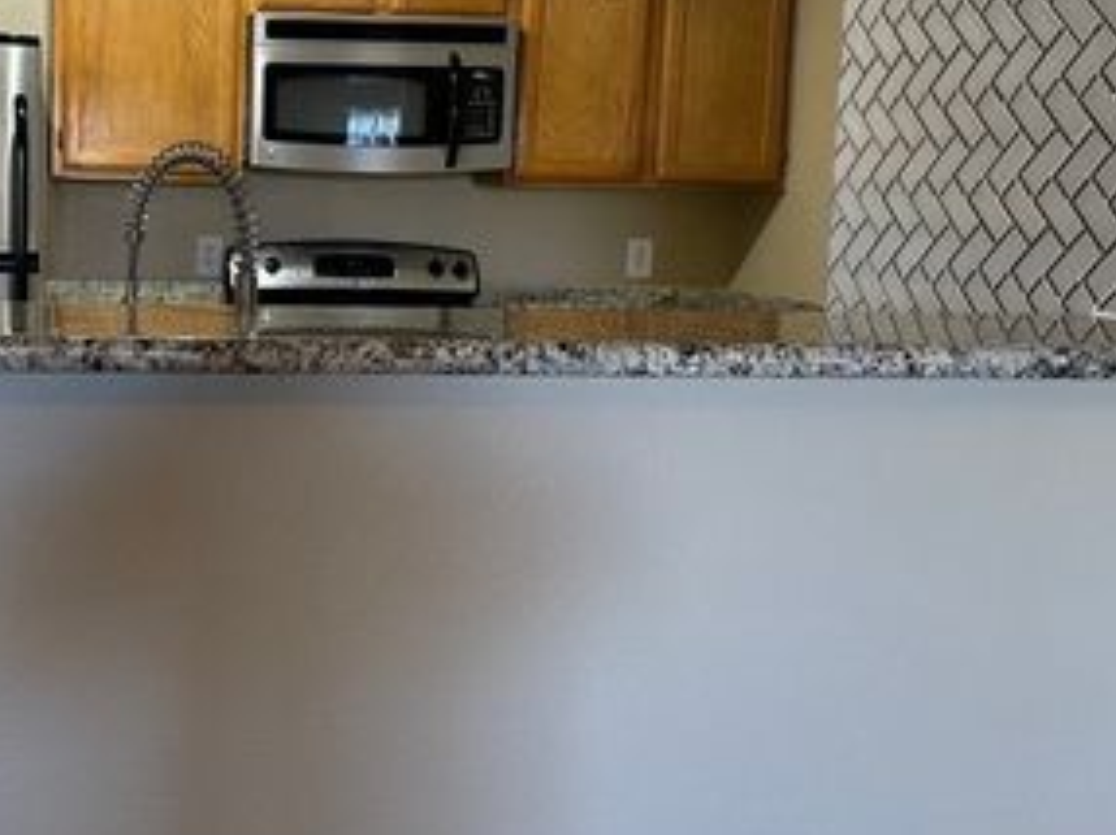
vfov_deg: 34.1
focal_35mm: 42
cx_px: 219
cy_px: 306
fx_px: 1353
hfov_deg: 42.7
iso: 200
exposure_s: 1/60
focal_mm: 6.86
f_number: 1.78
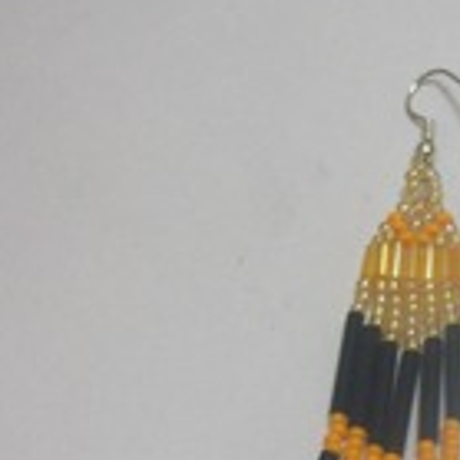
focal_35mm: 102
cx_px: 599
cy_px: 475
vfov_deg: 16.7
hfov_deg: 16.2
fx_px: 1534
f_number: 2.9
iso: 126
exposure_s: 1/8
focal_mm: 5.7
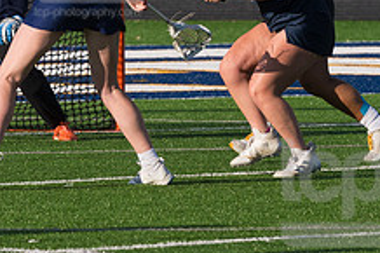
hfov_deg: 2.6
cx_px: 87
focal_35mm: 800
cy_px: -44
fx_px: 8438
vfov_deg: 1.7
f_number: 5.6
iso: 250
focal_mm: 200
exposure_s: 1/1600
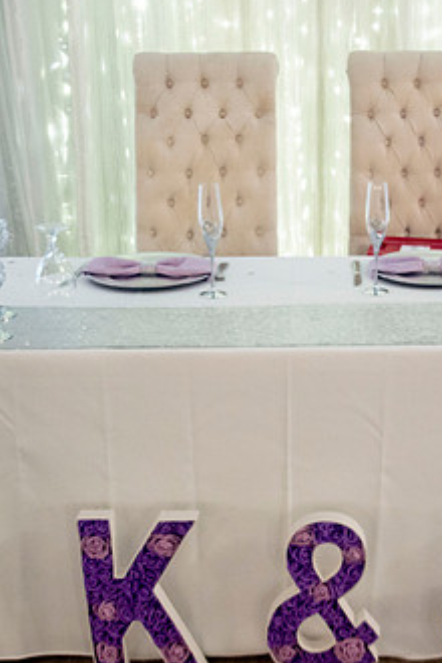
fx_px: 921
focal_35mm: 50
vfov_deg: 39.6
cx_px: 342
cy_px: 346
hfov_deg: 26.6
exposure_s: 1/25
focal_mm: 19
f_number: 4.5
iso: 800
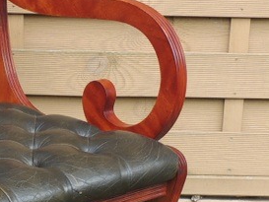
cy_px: 160
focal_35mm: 150
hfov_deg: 13.1
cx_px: 44
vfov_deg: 9.9
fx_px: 1166
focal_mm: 7.1
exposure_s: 1/125
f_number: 3.3
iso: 100
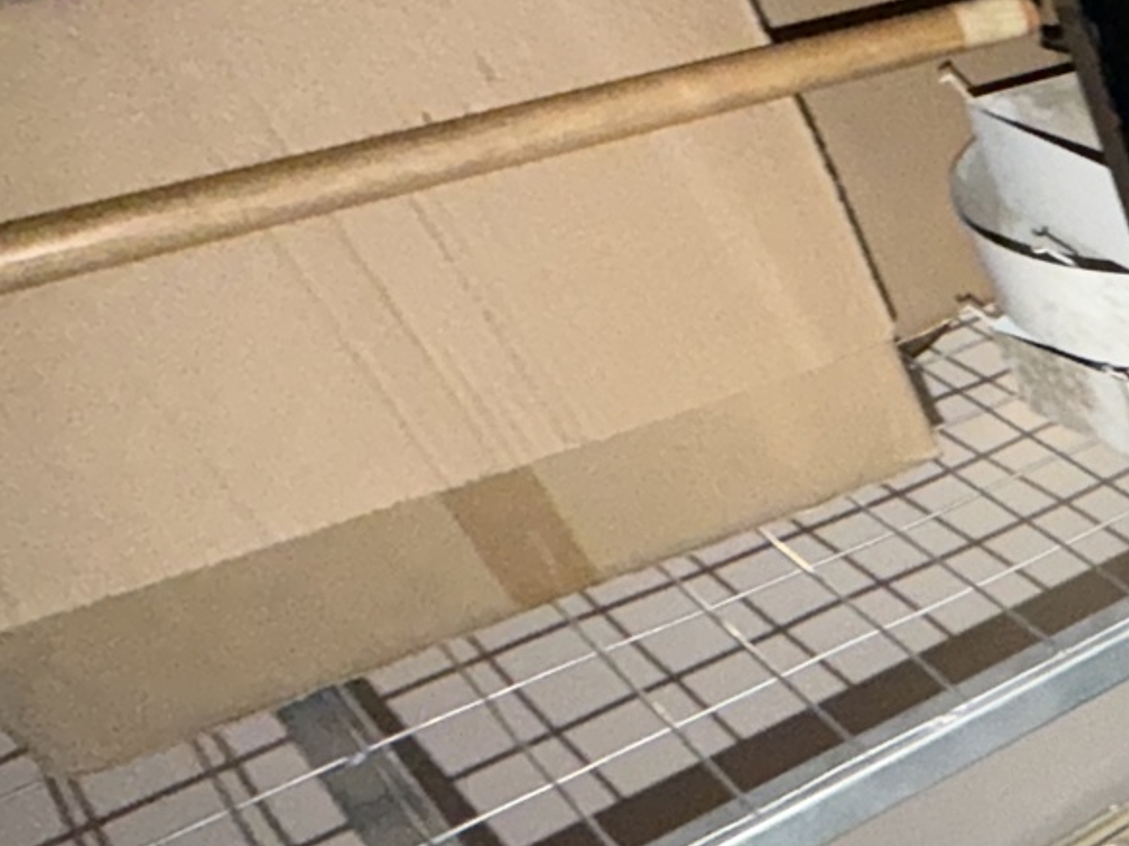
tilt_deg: -47.0
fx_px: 1500
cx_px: 1838
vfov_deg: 29.5
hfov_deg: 25.5
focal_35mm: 46
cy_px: 844
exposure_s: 1/25
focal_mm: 2.22
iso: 250
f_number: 2.2
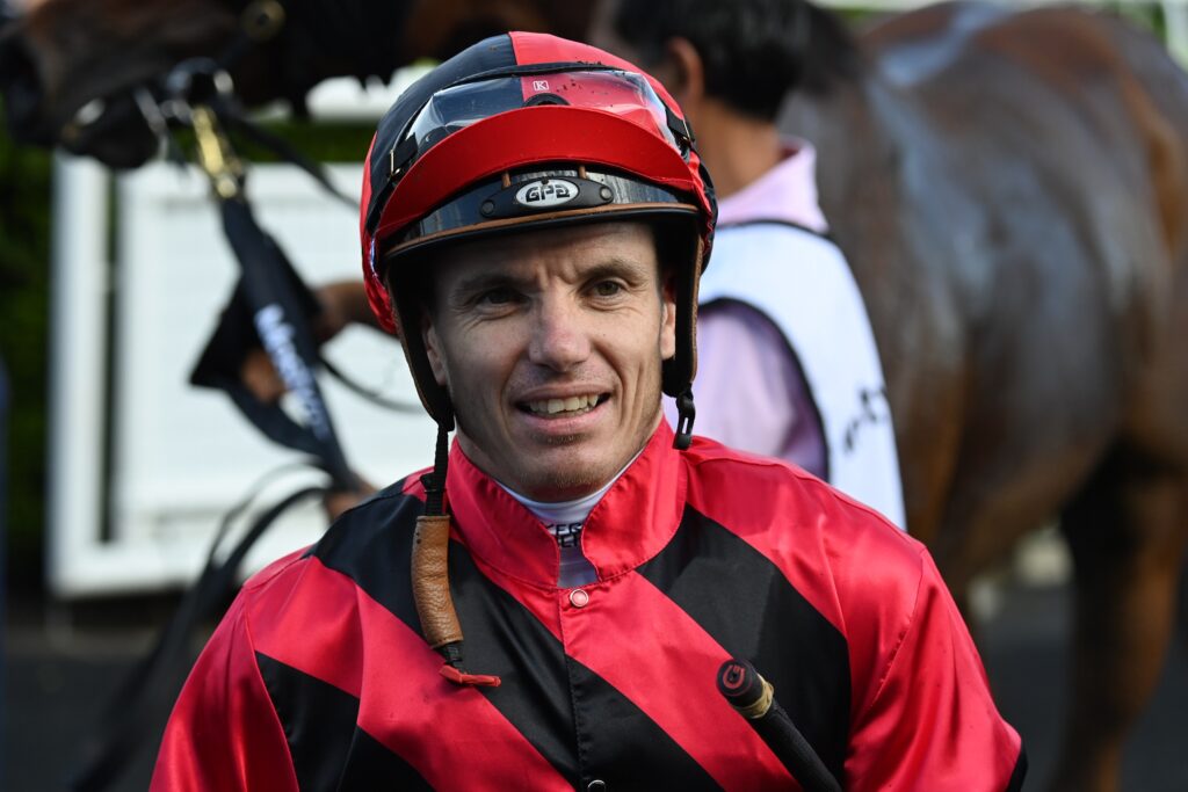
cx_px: 594
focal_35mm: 155
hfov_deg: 13.2
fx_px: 5115
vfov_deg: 8.9
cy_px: 396
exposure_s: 1/1000
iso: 800
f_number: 5.6
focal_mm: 155
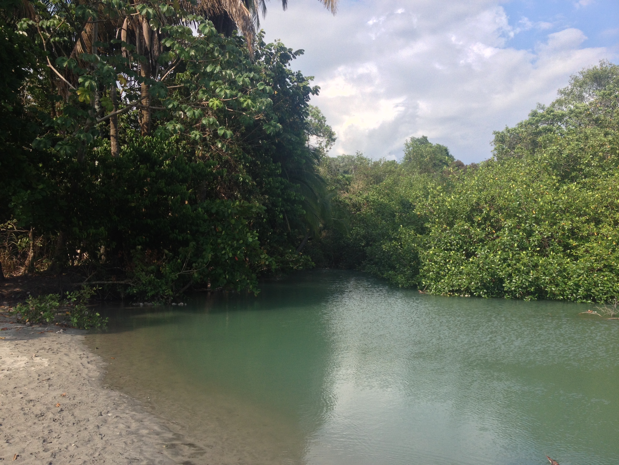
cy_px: 232
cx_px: 310
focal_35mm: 35
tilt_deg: -2.1
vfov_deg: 40.7
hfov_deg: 52.6
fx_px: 626
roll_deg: +0.0
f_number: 2.4
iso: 50
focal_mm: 4.28
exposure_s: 1/1175
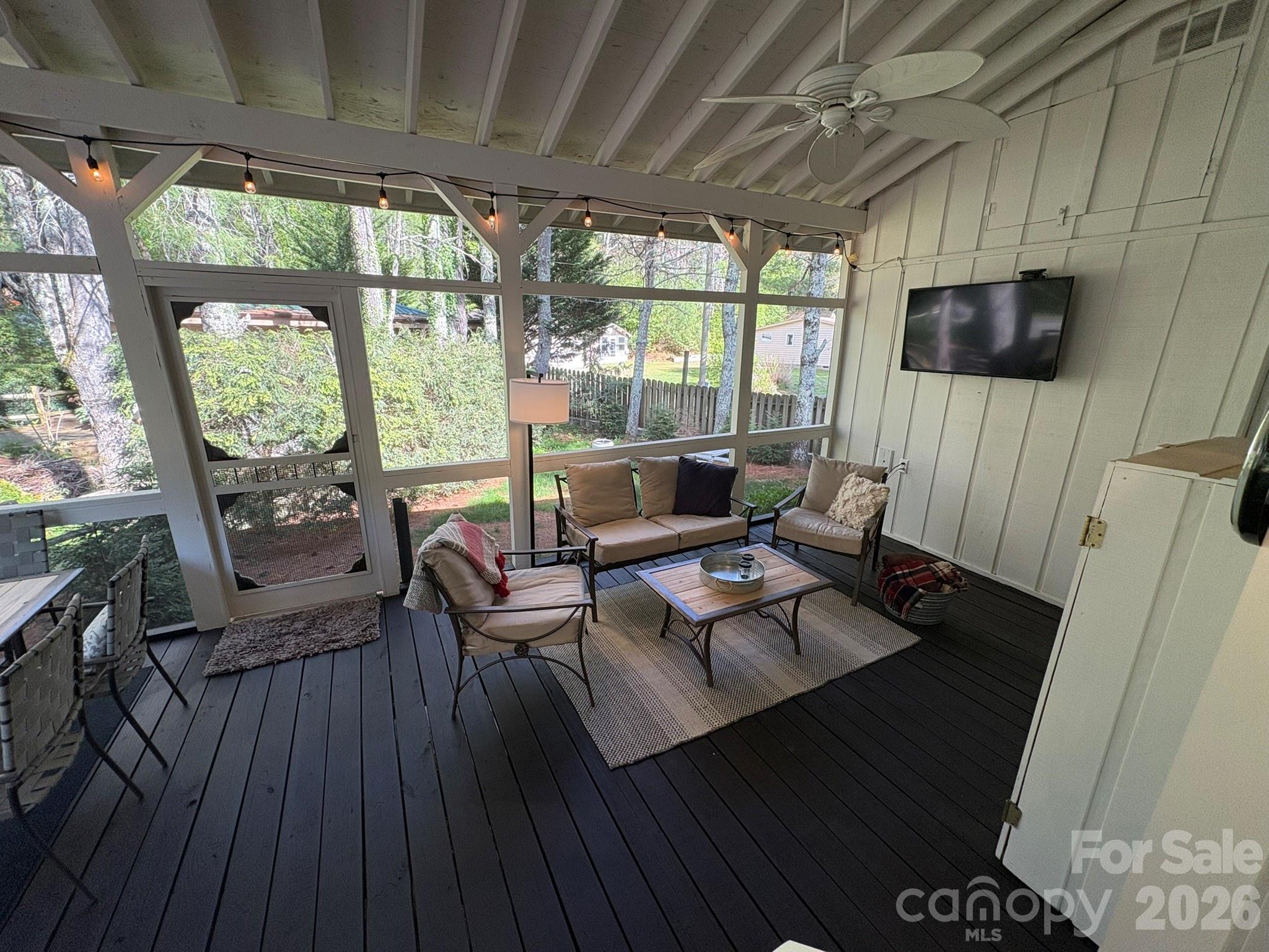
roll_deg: -1.1
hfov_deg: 102.1
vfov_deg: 85.7
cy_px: 476
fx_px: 513
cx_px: 634
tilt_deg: -15.4
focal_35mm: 14
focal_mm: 2.22
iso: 80
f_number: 2.2
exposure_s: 1/120
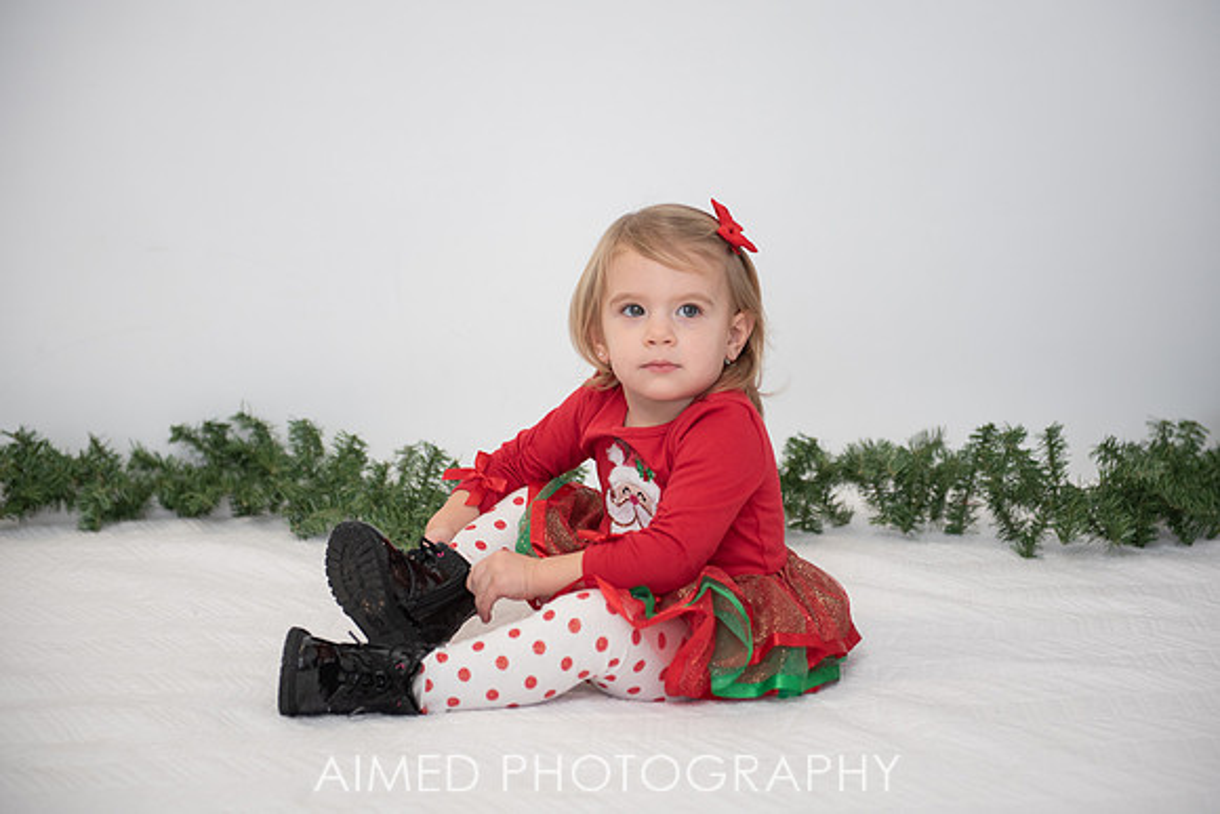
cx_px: 630
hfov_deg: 27.8
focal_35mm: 73
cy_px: 396
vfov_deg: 18.8
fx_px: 2462
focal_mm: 70
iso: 500
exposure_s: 1/200
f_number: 2.8
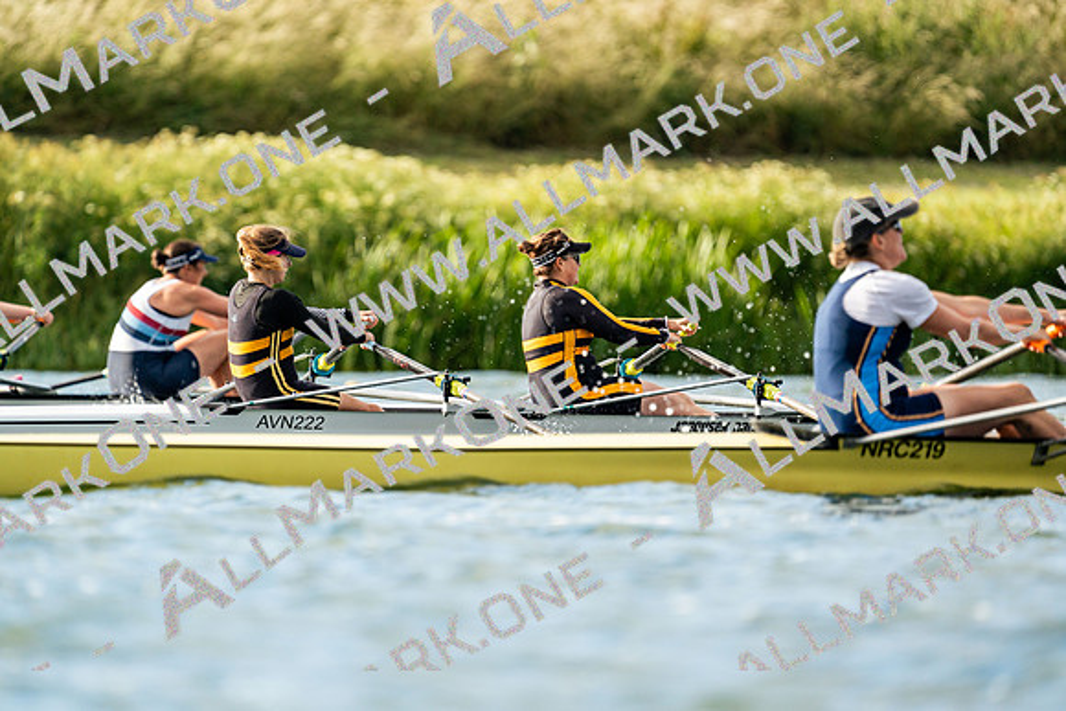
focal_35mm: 600
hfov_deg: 3.4
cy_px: 356
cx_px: 533
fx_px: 17770
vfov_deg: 2.3
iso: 400
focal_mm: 600
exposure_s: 1/2000
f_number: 6.3
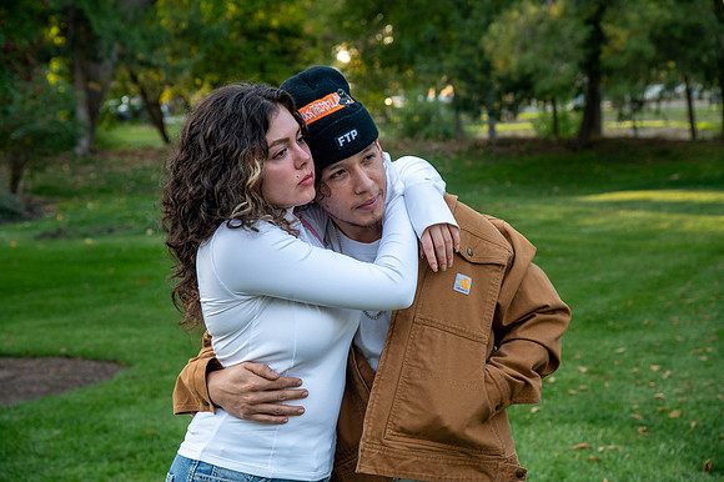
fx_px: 1708
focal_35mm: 85
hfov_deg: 23.9
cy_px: 241
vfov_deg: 16.1
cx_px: 362
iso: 1250
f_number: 6.3
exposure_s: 1/200
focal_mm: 85
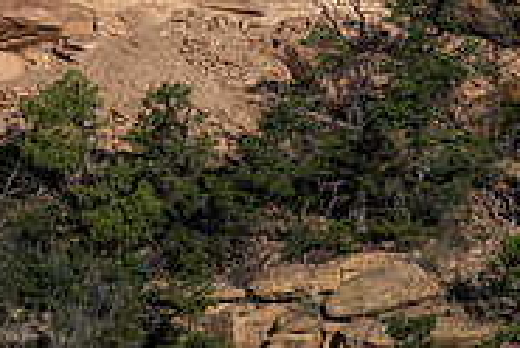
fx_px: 27199
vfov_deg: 0.7
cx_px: -59
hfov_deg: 1.1
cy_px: -1
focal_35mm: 1880
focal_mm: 600
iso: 280
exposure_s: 1/640
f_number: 13
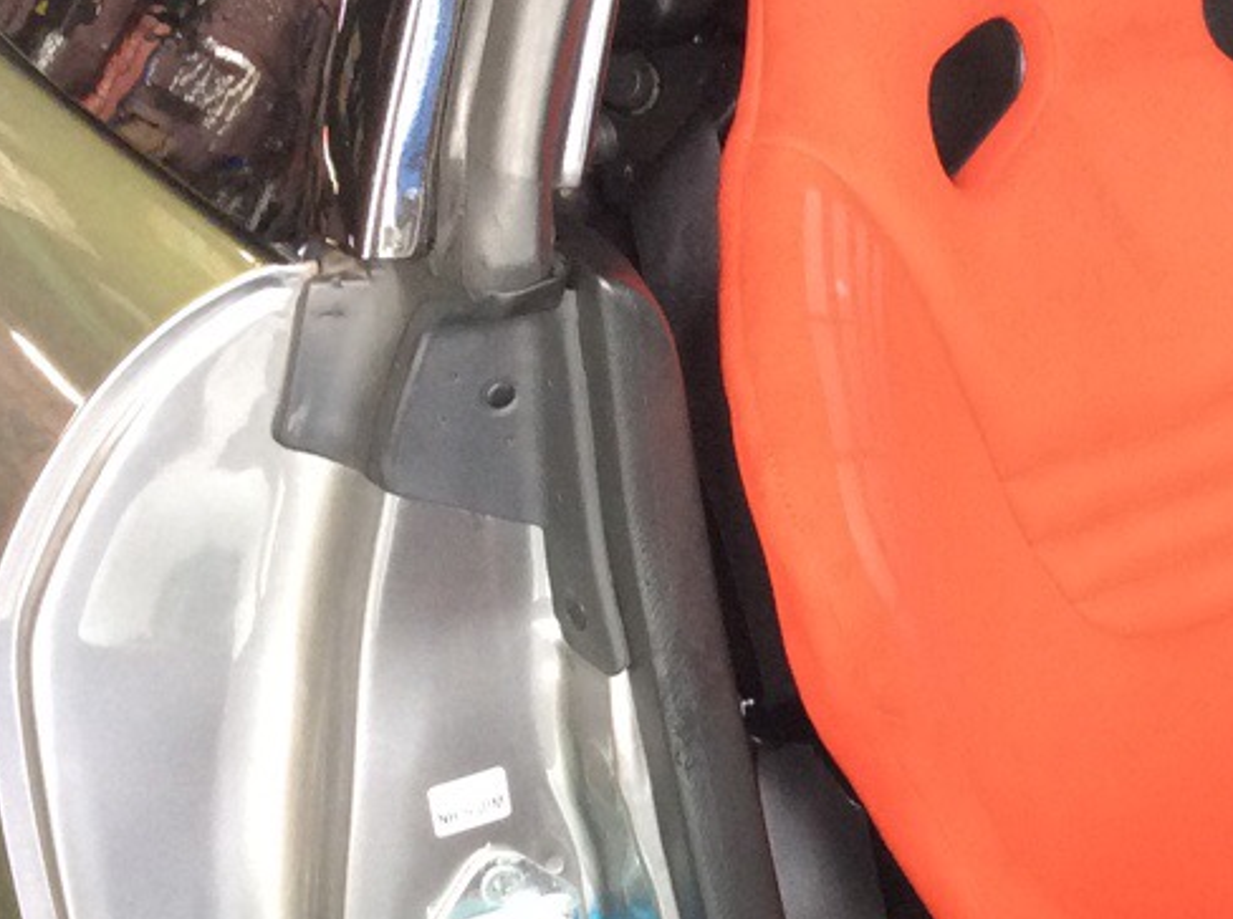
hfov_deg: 22.2
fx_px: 2986
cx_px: 1321
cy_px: 793
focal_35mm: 84
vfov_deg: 17.3
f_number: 2.4
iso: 80
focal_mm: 3.3
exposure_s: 1/24
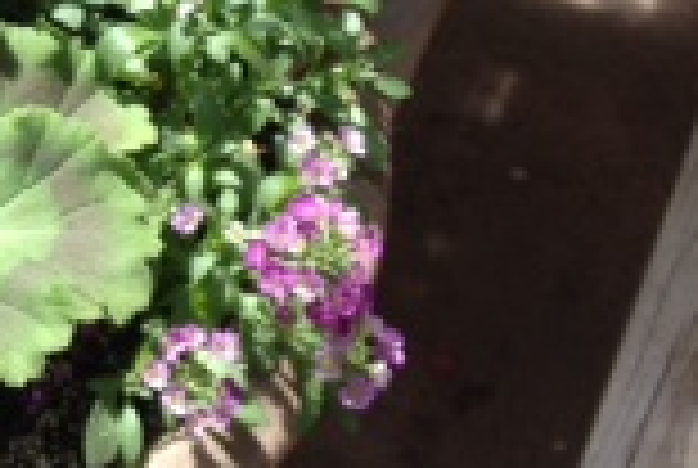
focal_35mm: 150
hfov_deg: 13.2
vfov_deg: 8.9
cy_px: -270
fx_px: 2914
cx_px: -225
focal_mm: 4.28
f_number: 2.4
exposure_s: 1/506
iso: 50
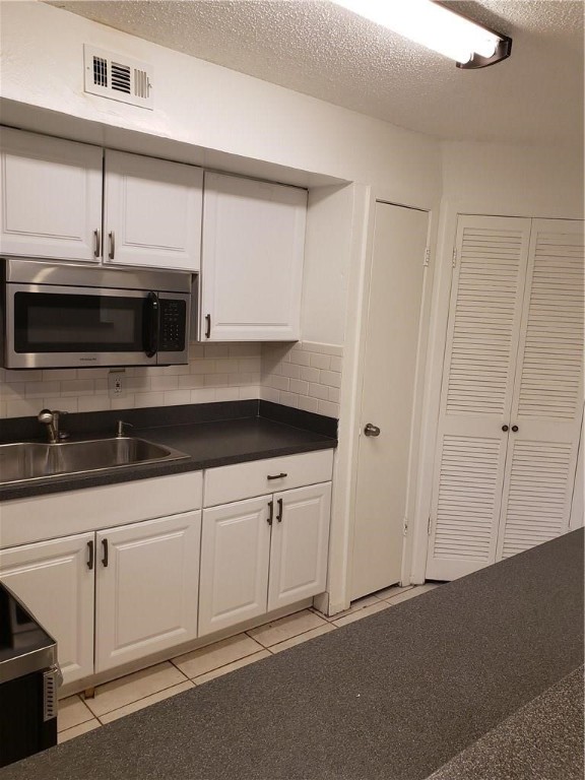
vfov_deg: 67.3
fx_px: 586
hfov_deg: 53.1
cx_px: 292
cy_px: 390
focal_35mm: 26
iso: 160
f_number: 2.4
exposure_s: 1/60
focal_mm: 4.3
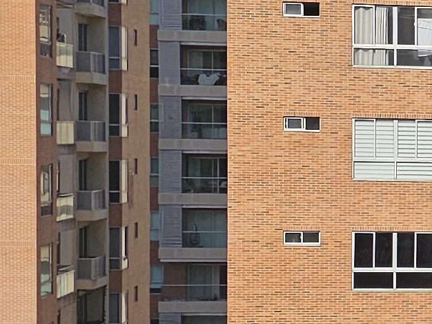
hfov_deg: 12.1
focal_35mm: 147
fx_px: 1834
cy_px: 237
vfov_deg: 10.1
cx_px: 832
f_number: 1.7
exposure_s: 1/1614
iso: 10
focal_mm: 6.3
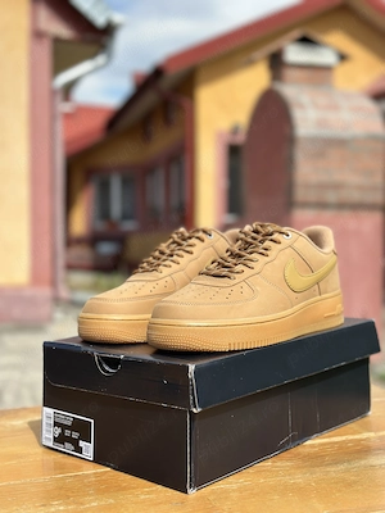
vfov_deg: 39.7
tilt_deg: +0.1
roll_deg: -1.0
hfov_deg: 30.3
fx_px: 712
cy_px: 256
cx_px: 192
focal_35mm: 48
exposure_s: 1/5263
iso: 100
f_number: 1.78
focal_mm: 6.86
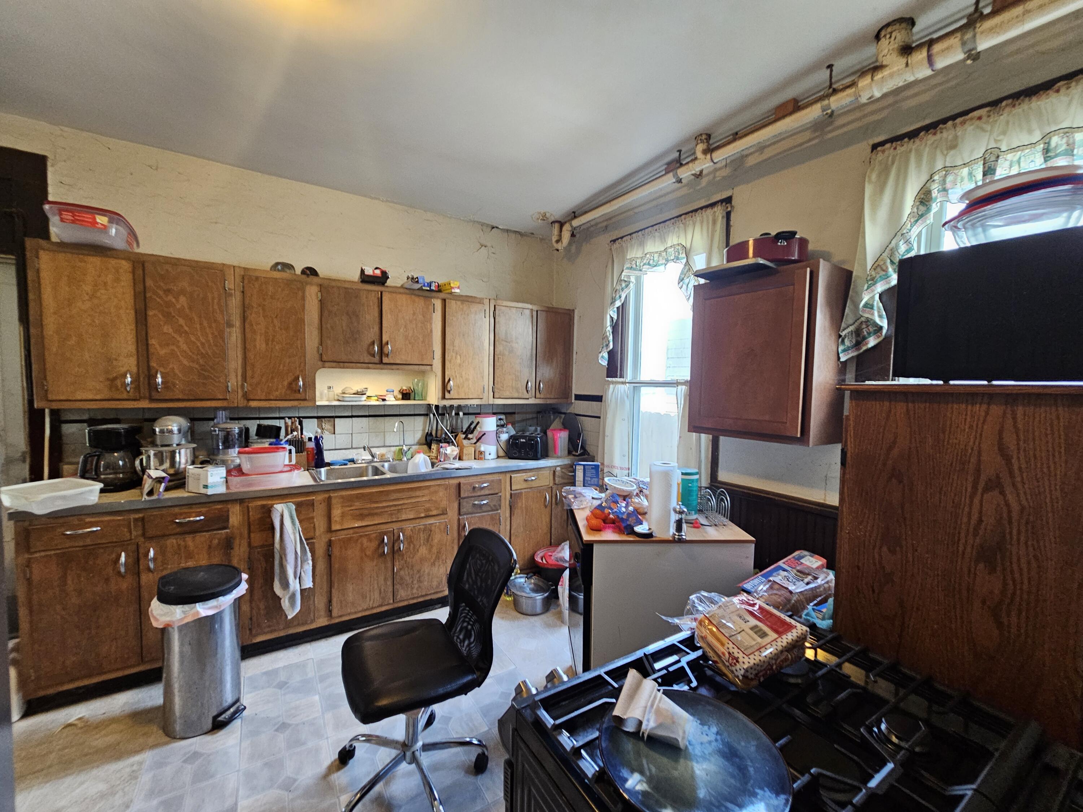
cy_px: 406
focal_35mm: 13
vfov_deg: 89.9
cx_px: 542
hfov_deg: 106.2
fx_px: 407
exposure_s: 1/40
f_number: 2.2
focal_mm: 2.2
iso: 320
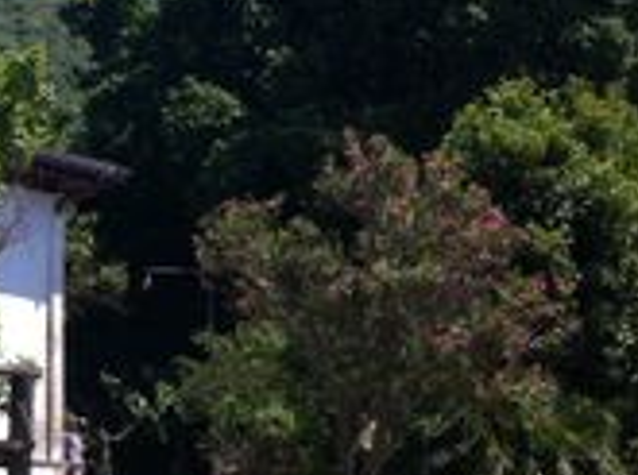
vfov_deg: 11.6
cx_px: -290
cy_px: 290
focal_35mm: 127
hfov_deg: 14.6
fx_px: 2336
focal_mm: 3.85
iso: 80
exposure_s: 1/1005
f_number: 2.8
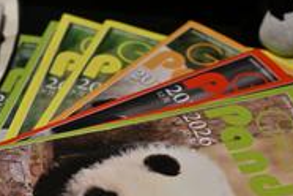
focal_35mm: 157
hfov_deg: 13.1
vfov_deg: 8.7
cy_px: 167
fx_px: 1278
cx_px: 175
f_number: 4
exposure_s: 1/125
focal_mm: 73
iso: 360
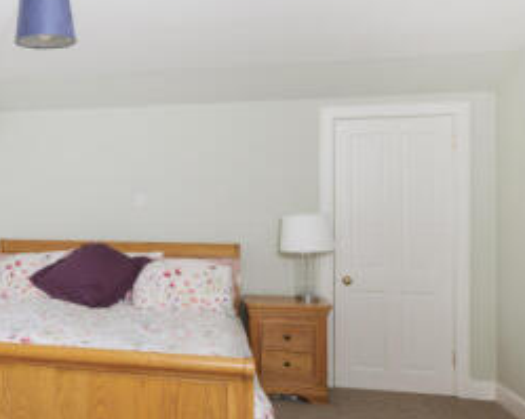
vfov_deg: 40.1
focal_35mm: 37
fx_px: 575
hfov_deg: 44.4
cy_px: 224
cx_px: 45
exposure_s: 1/320
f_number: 6.4
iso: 400
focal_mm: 10
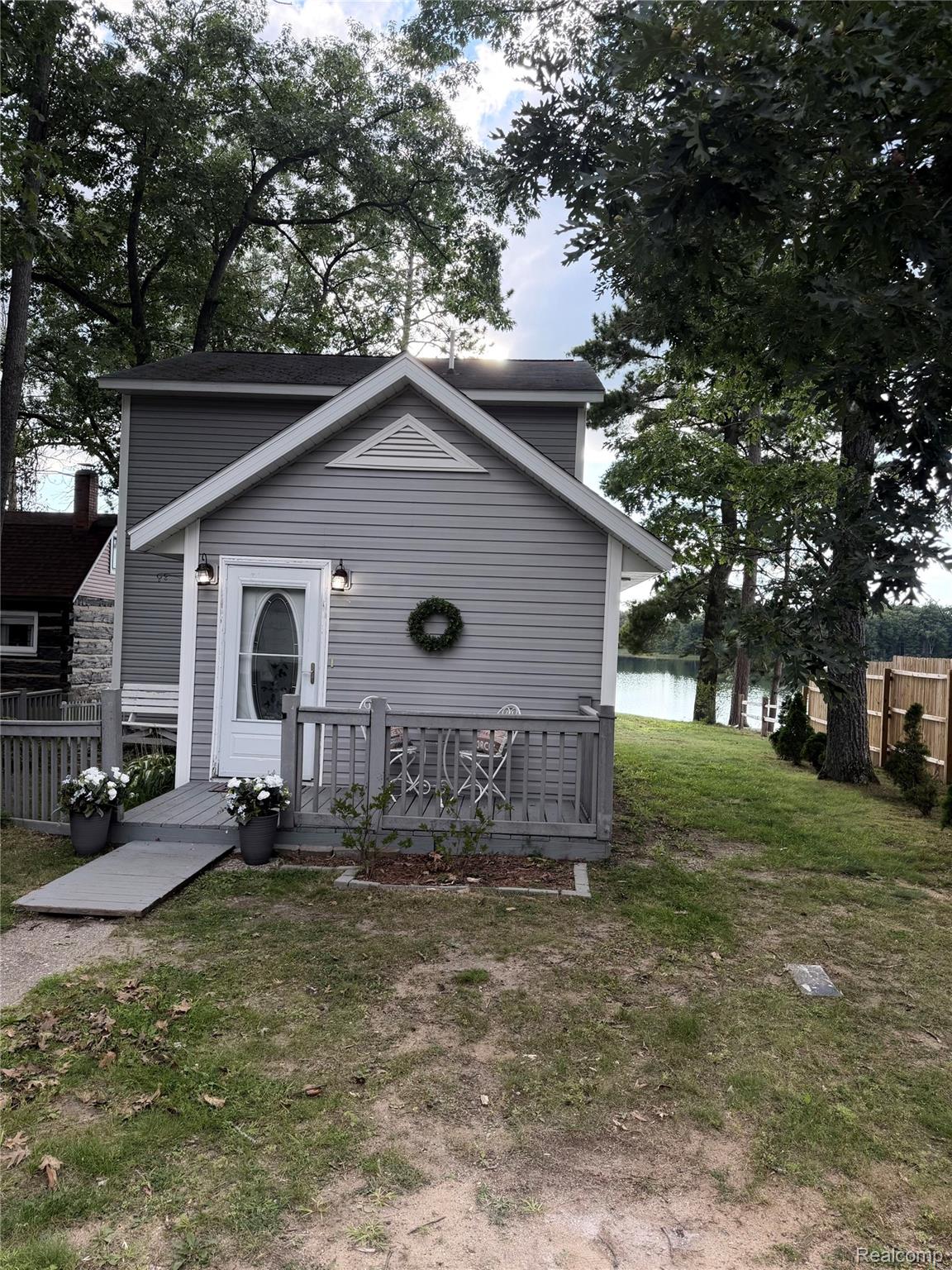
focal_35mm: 24
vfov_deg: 71.6
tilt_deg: -0.7
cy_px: 635
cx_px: 476
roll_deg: -2.1
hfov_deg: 56.8
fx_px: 880
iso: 100
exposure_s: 1/571
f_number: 1.78
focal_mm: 6.76
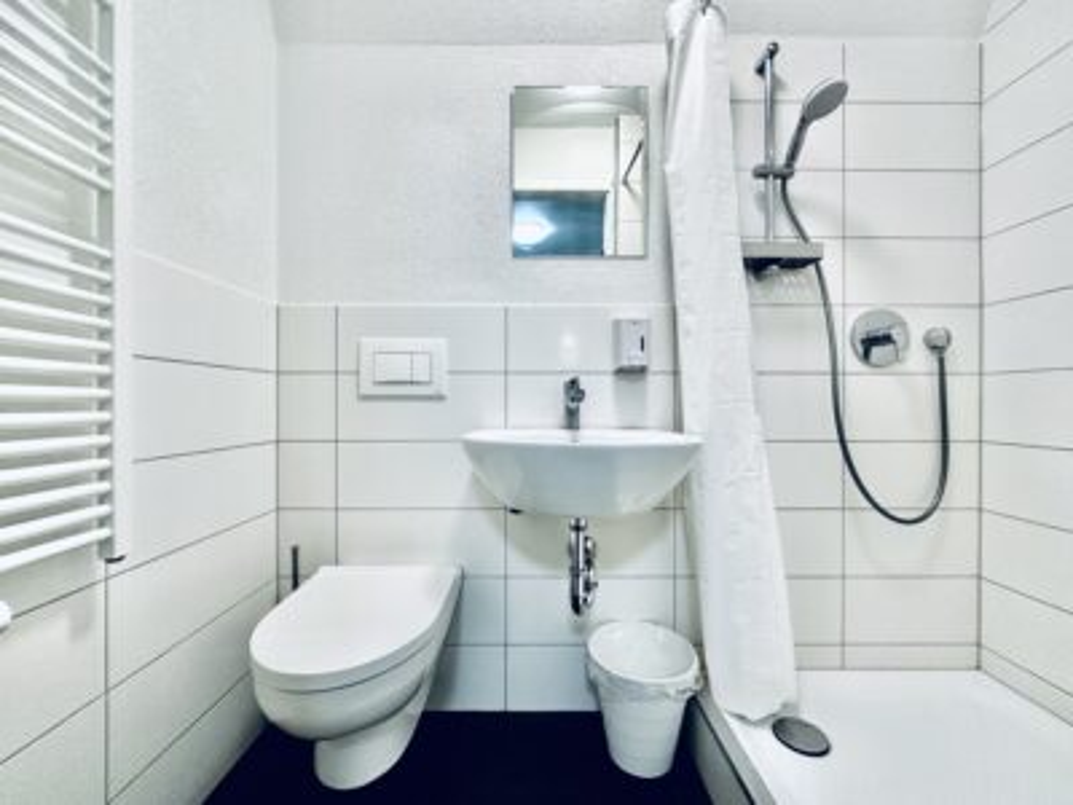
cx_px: 536
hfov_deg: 102.1
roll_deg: -0.1
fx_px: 434
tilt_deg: -0.2
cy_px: 402
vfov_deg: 85.7
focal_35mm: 14
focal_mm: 2.22
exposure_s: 1/100
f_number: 2.2
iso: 200
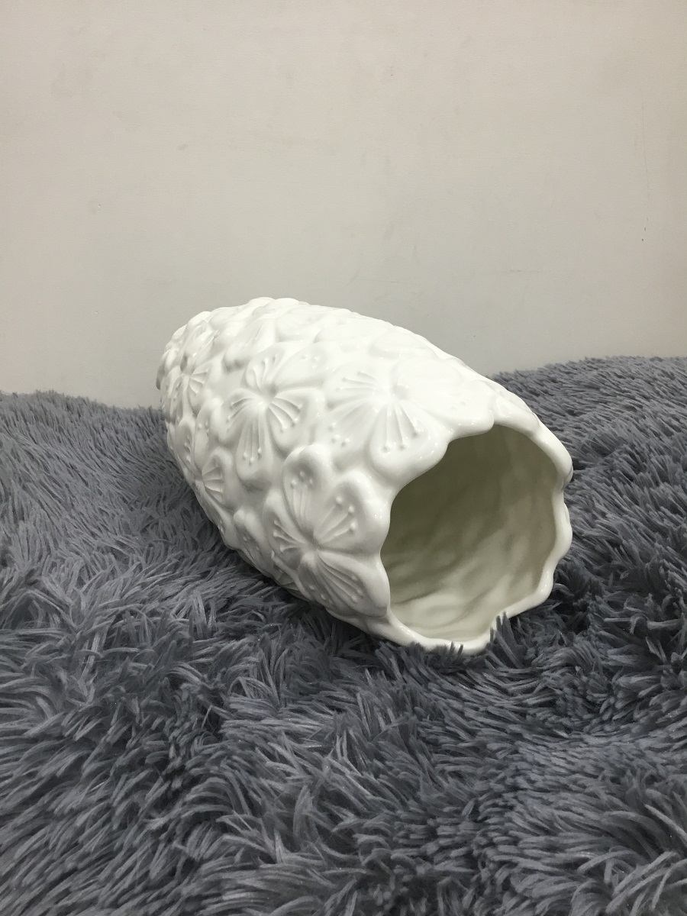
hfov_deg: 45.4
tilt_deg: -17.8
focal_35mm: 31
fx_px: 820
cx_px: 344
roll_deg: +0.8
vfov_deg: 58.4
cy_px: 458
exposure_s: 1/33
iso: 80
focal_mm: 3.3
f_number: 2.4
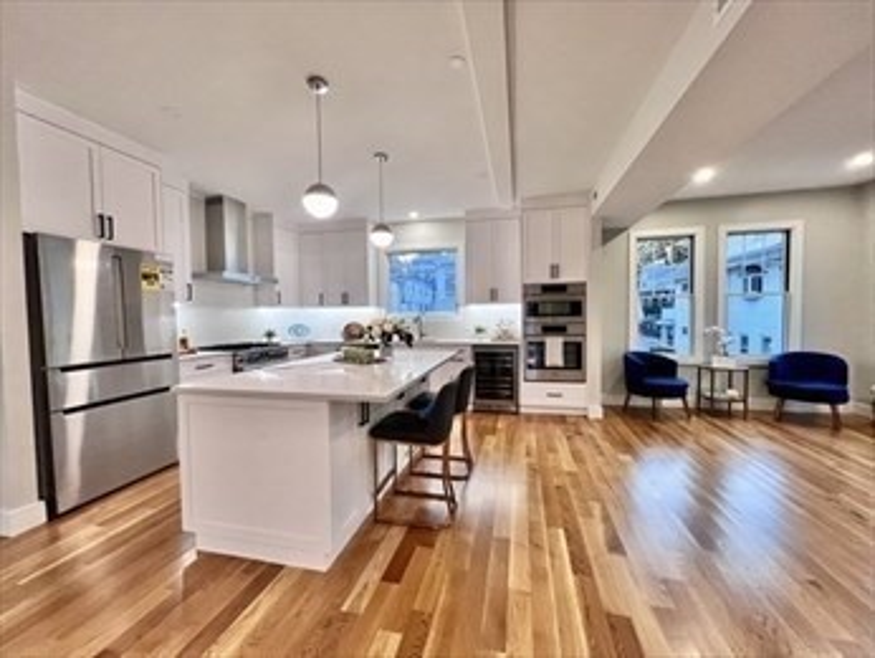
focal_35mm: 13
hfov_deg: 106.1
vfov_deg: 90.0
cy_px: 329
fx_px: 329
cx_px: 438
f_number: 1.8
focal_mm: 1.57
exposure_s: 1/120
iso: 200
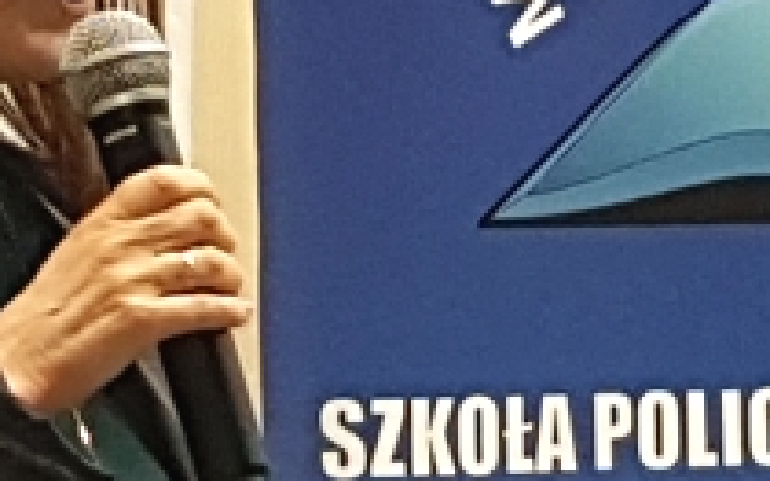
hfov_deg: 19.8
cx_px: 264
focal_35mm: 105
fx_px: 2202
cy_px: 327
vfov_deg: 12.4
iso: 160
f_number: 1.7
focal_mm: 4.2
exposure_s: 1/24
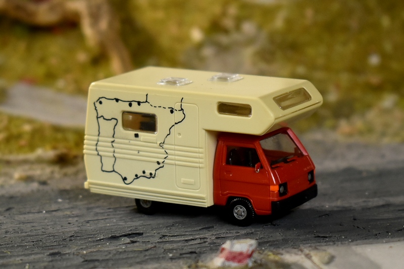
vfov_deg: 18.2
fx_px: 841
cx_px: 202
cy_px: 134
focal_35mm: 75
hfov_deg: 27.0
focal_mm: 50
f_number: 5.6
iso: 800
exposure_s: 1/60
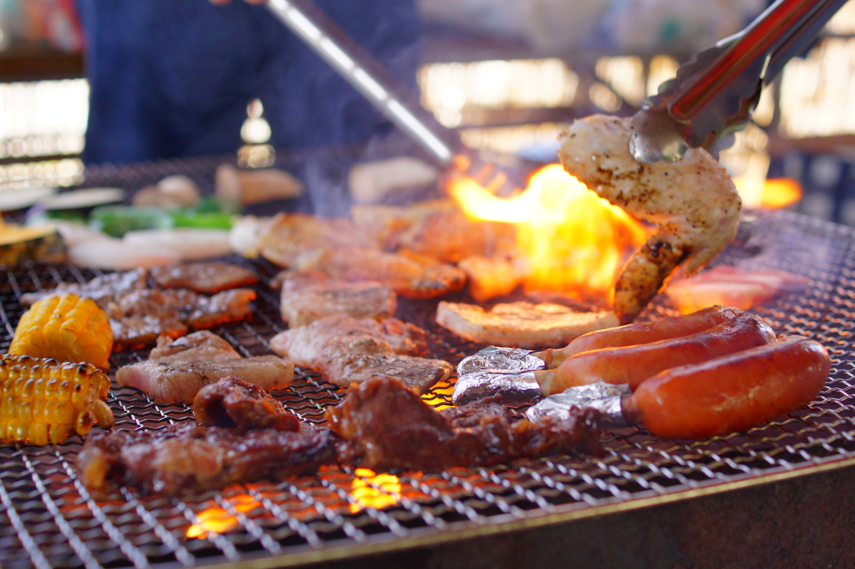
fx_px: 1294
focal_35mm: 55
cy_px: 275
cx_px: 420
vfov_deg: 24.8
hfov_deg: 36.6
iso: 200
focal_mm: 35
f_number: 3.5
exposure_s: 1/125
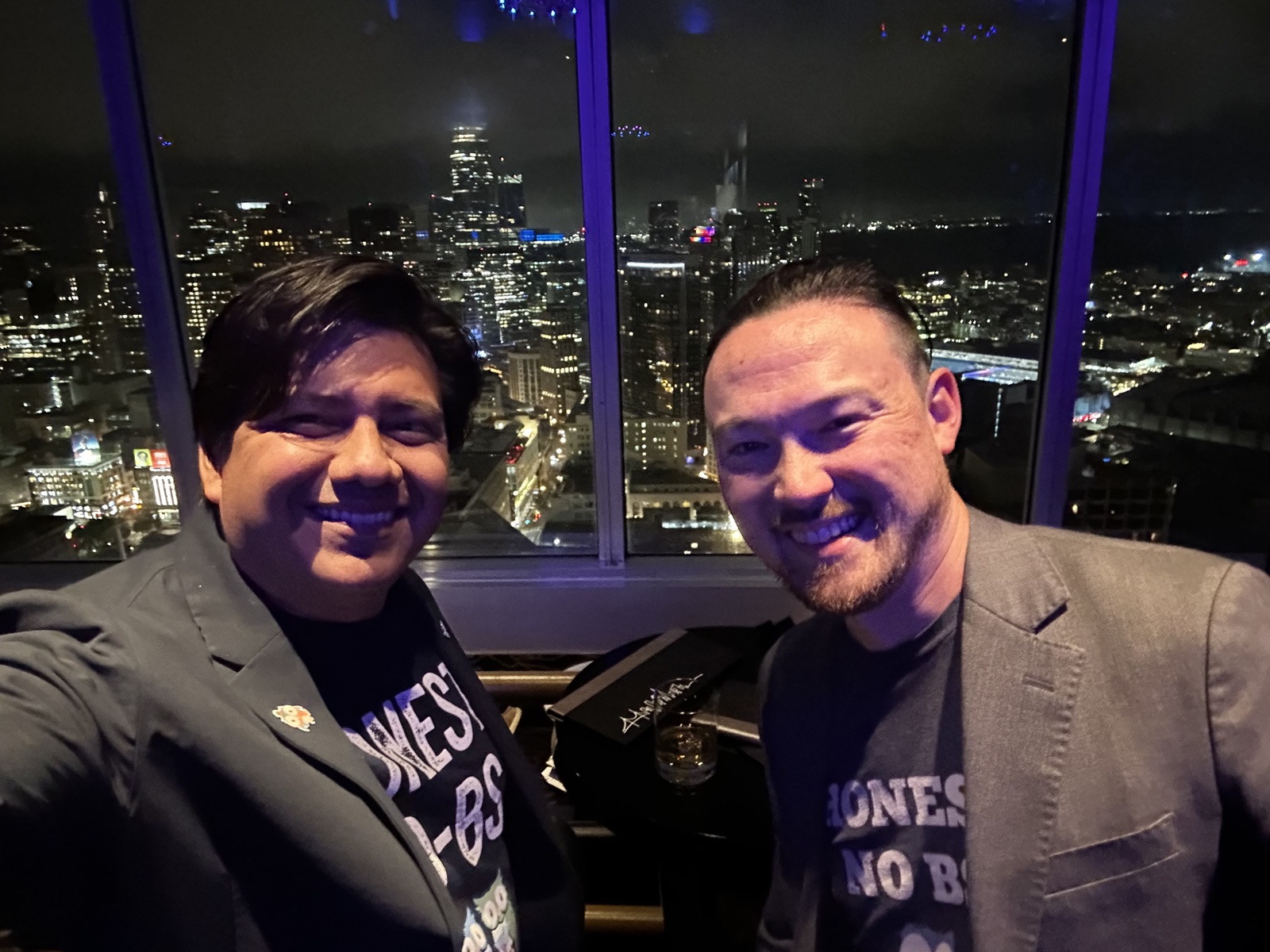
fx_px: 844
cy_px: 476
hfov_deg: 73.9
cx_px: 635
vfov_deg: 58.9
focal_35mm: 23
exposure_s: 1/15
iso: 1000
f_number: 1.9
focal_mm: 2.69
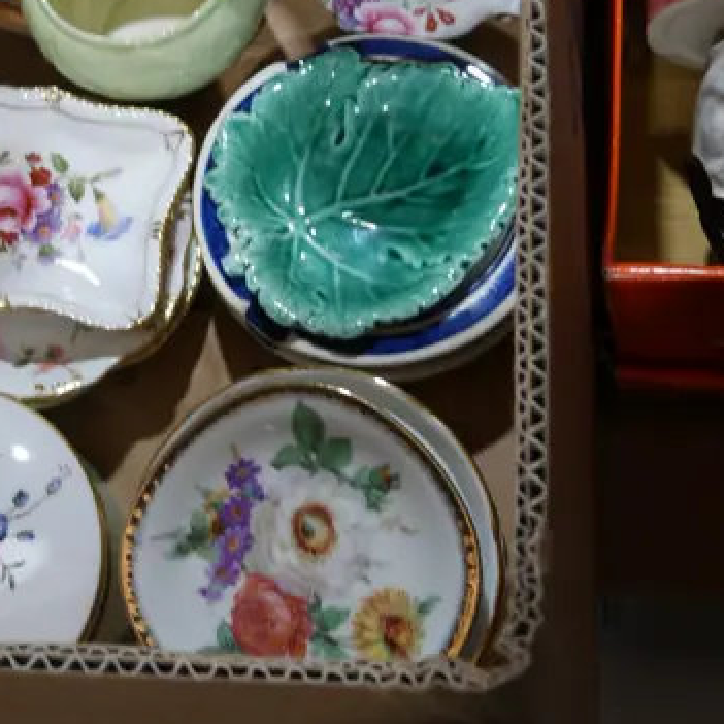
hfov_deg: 17.3
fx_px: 2319
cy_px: -113
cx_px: -38
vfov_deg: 17.1
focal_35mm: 98
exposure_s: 1/80
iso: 200
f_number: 4.1
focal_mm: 19
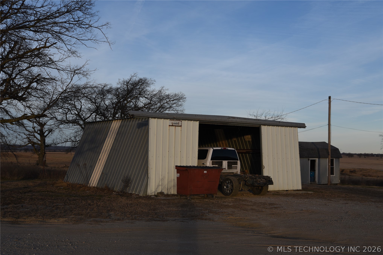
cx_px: 192
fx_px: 479
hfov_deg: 43.6
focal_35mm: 45
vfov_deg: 29.9
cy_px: 128
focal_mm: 45
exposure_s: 1/250
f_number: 8
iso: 100
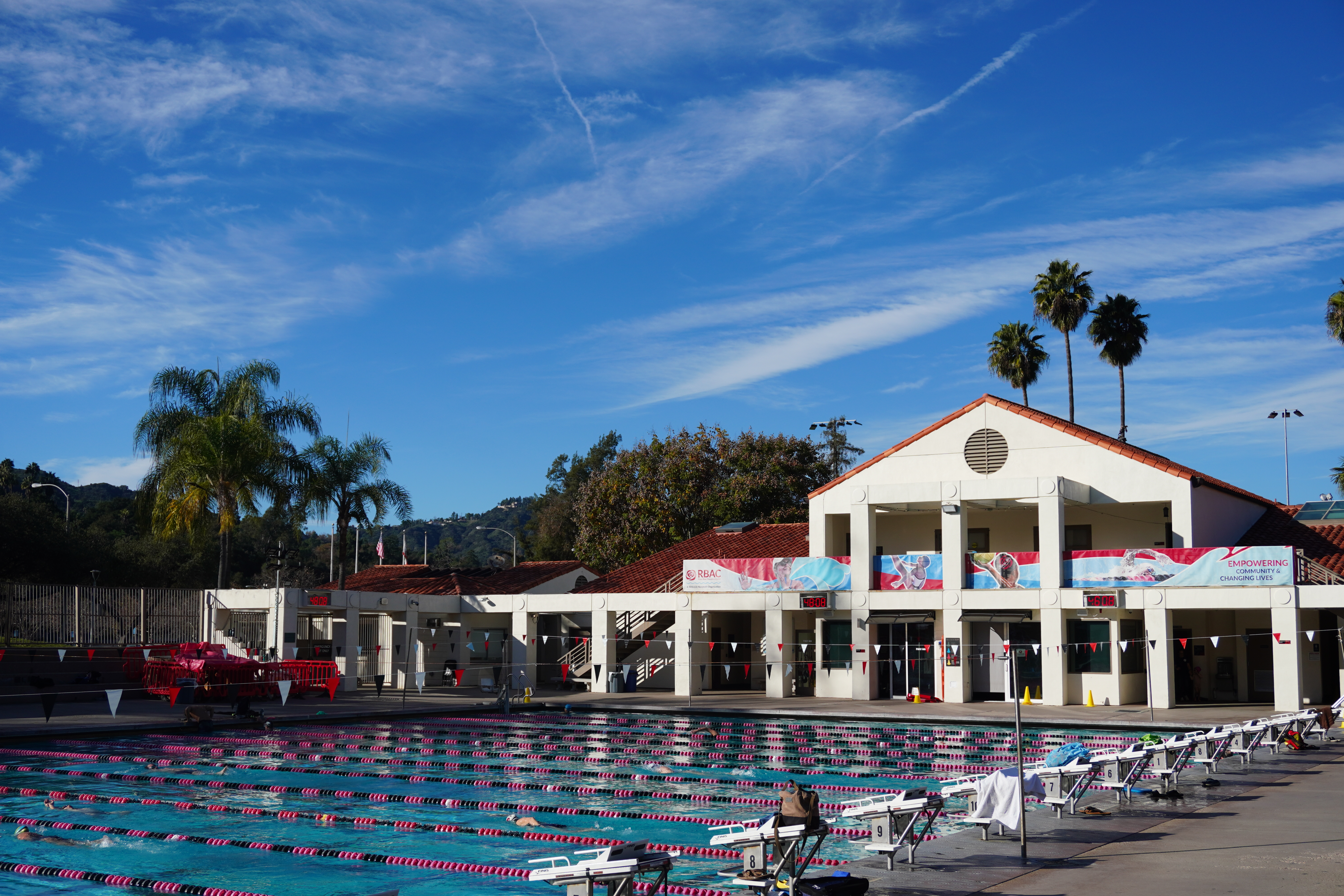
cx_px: 672
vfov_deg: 30.8
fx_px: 1624
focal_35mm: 44
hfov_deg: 45.0
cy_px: 448
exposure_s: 1/1000
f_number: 5.6
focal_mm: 29
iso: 100
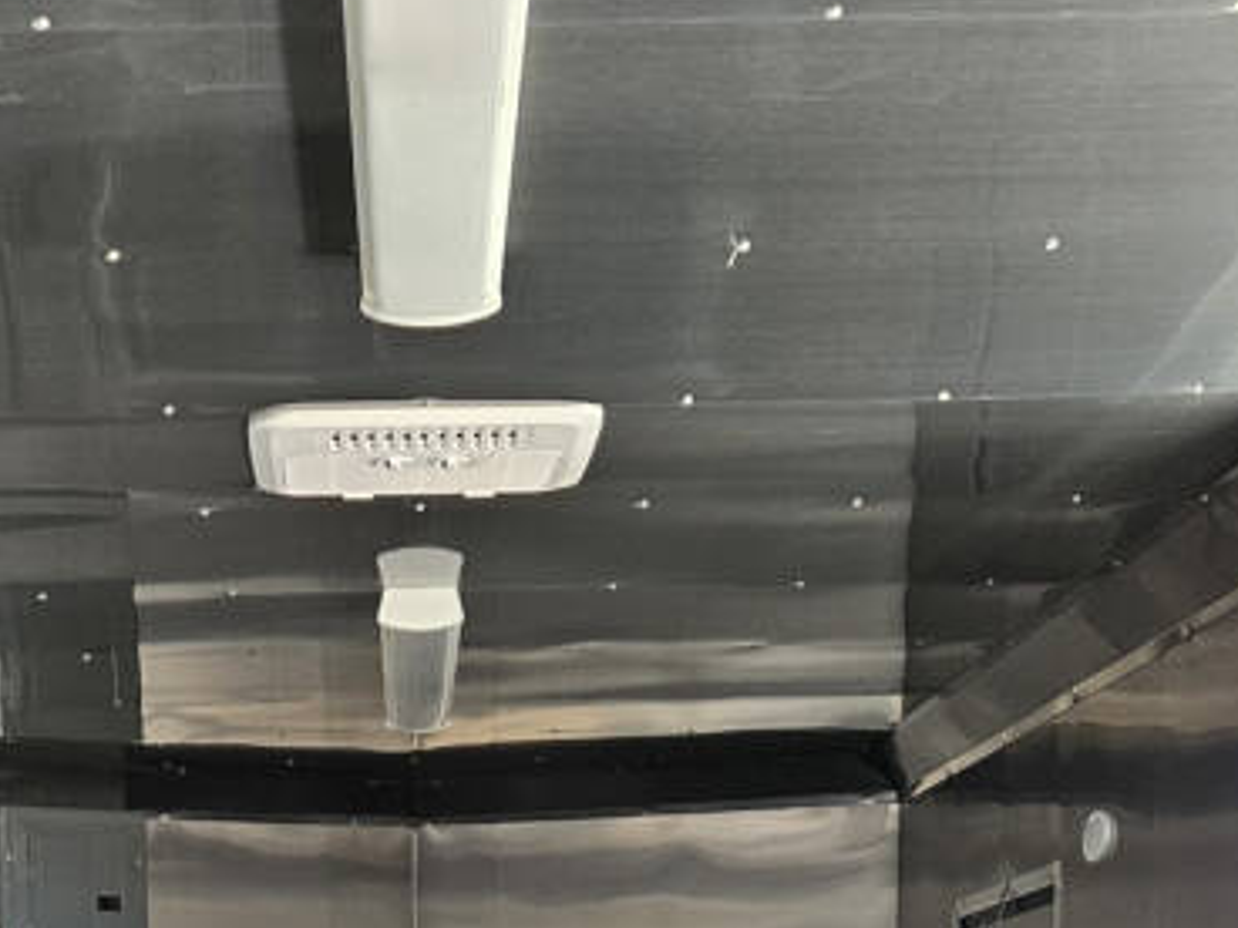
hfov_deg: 25.8
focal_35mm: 75
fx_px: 2682
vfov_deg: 17.4
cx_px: 373
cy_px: 1459
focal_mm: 5.4
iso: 250
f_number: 1.8
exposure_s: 1/120
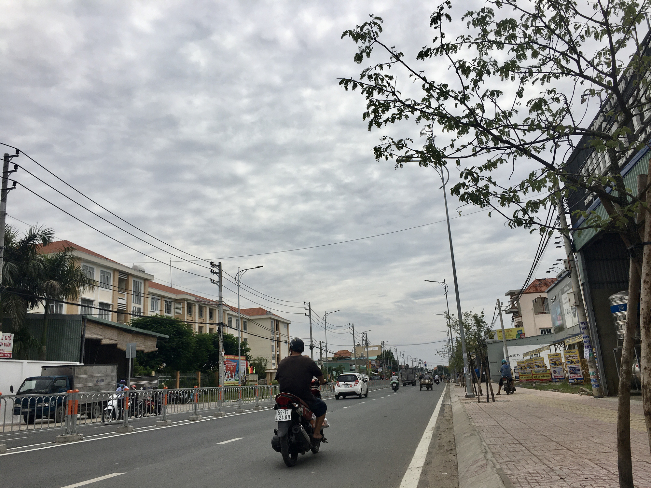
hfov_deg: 61.7
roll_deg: +3.8
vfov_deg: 48.2
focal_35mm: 29
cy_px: 244
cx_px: 326
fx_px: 545
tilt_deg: +14.4
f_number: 2.2
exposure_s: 1/4049
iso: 25
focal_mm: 4.15
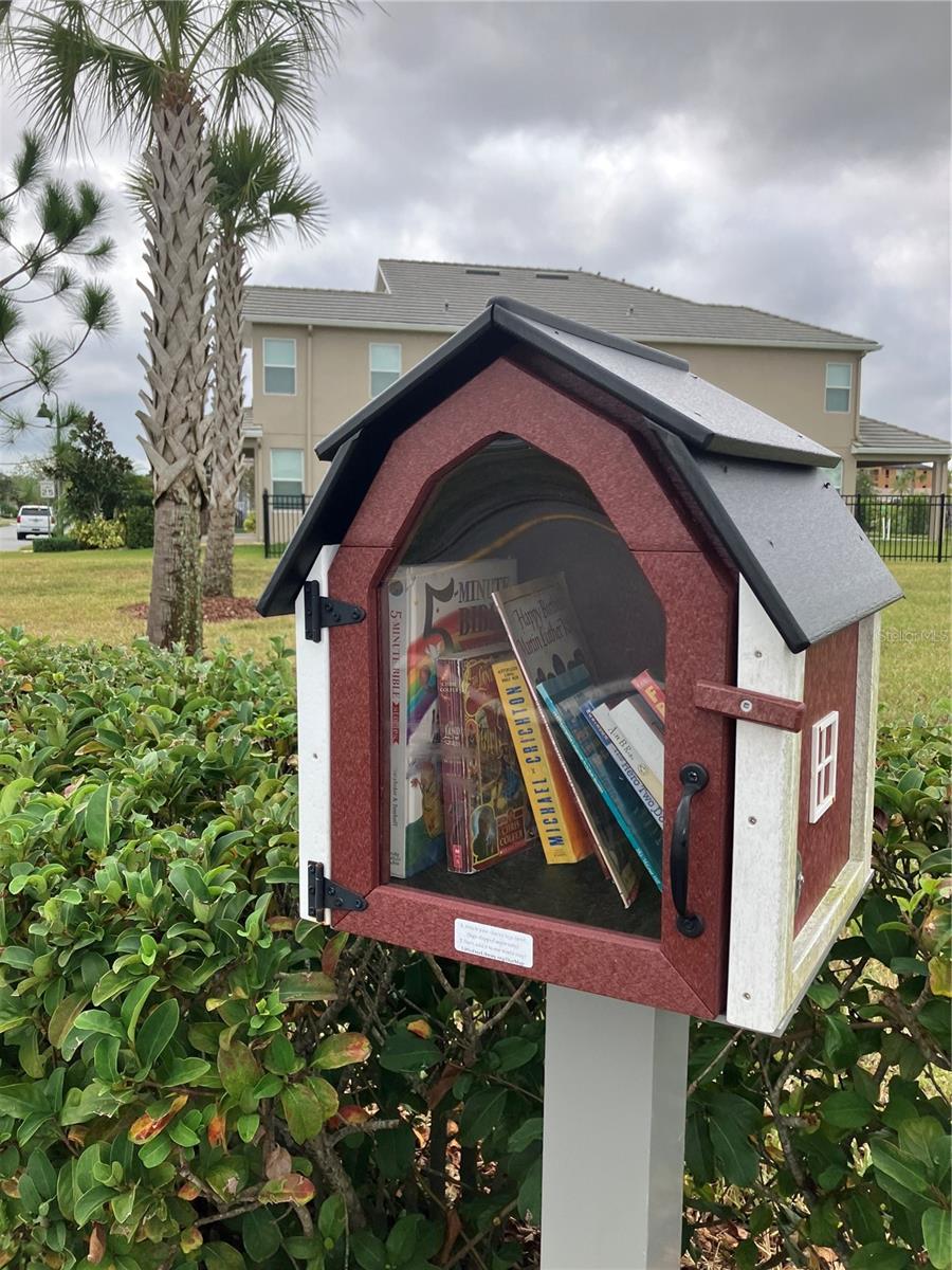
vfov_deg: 63.4
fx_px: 1027
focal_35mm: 28
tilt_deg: -2.5
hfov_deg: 49.7
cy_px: 635
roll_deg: +1.6
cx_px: 476
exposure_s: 1/585
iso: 32
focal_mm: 3.99
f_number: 1.8
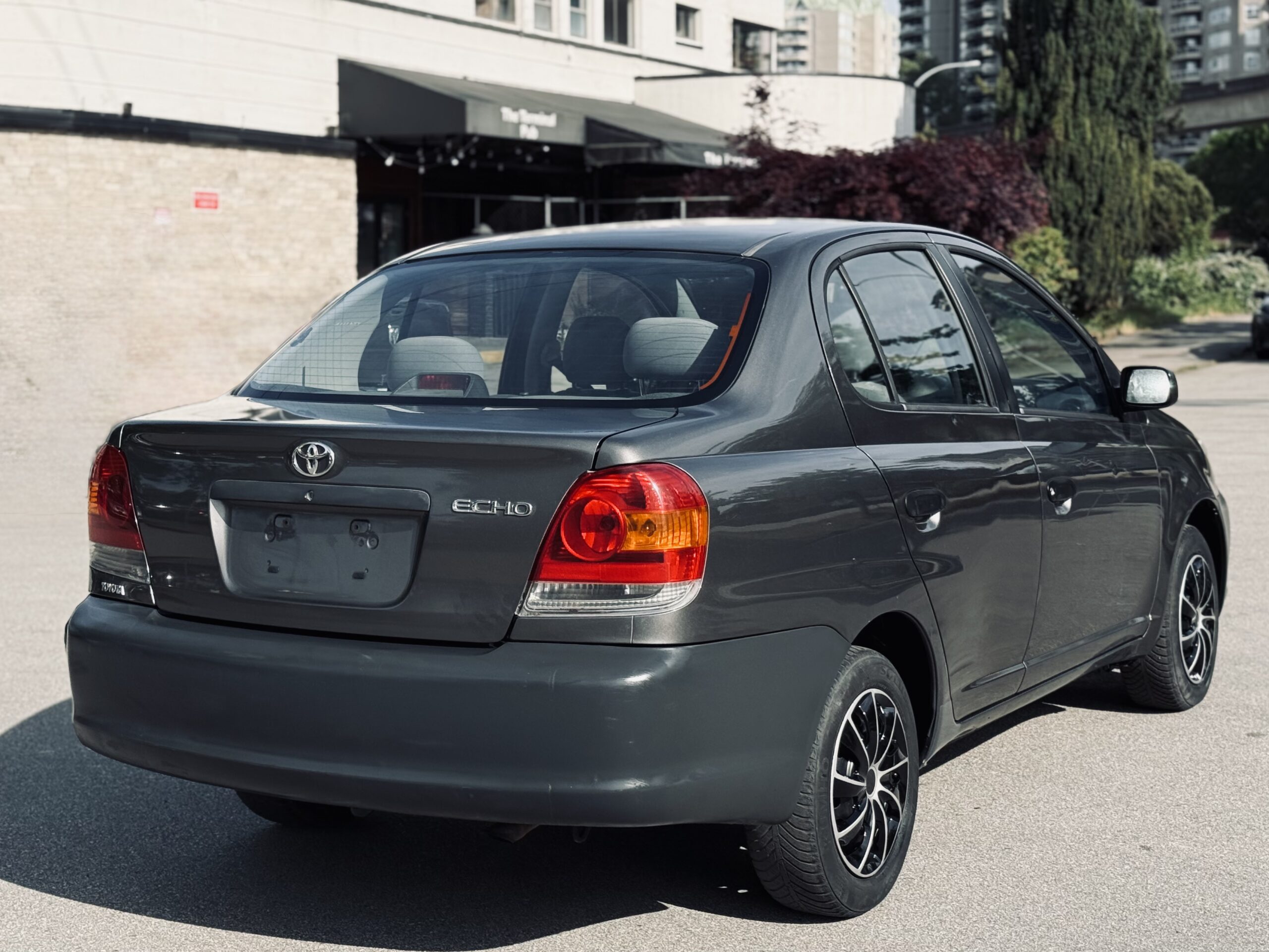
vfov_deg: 30.3
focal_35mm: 48
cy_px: 476
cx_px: 634
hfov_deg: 39.7
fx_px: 1760
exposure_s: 1/4878
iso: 80
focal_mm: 6.76
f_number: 1.78
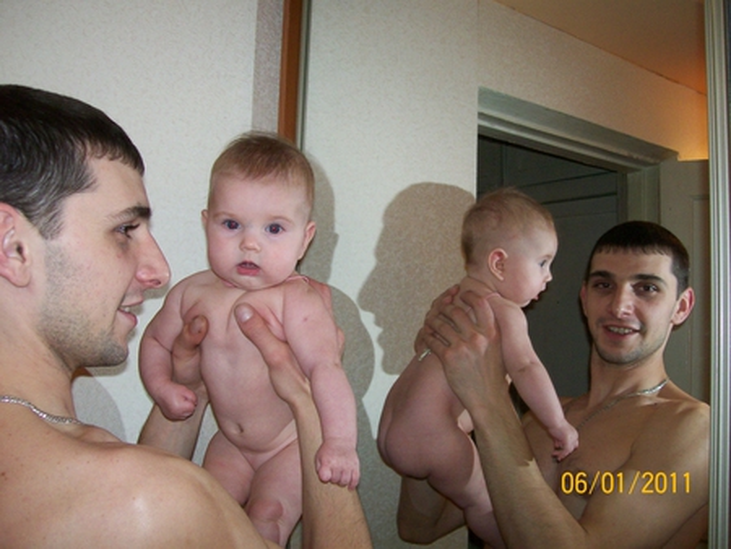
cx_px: 366
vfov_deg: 39.7
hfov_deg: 51.3
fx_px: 761
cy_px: 274
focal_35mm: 36
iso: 140
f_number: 2.7
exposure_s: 1/64
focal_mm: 6
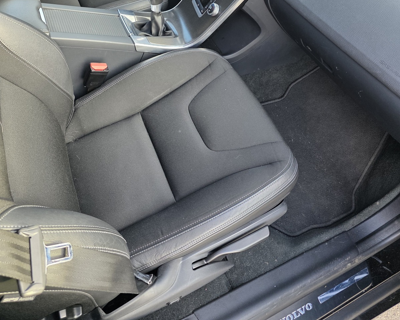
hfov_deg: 58.8
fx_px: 355
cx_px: 200
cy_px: 68
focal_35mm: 30
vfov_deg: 46.2
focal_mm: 6.3
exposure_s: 1/180
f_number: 1.7
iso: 160
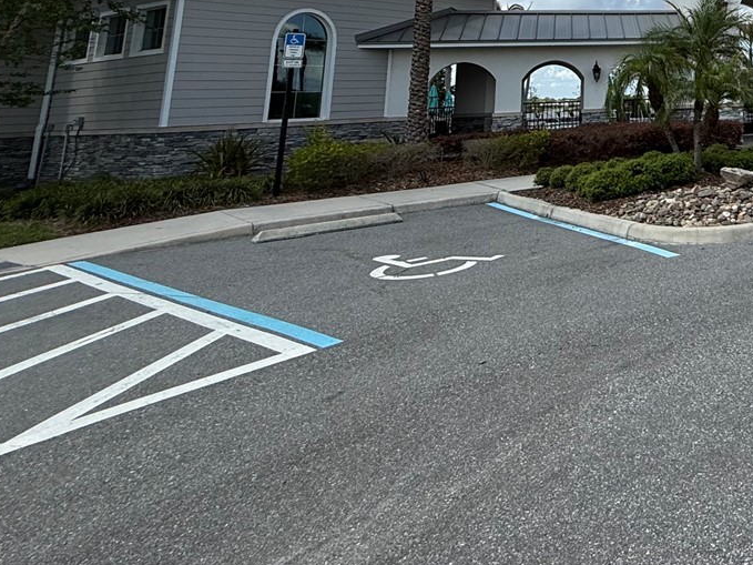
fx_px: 718
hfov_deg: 45.0
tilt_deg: +12.0
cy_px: -60
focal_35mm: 33
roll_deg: +2.6
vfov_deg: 36.3
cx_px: 785
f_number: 2.2
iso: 50
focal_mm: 2.22
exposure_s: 1/2165
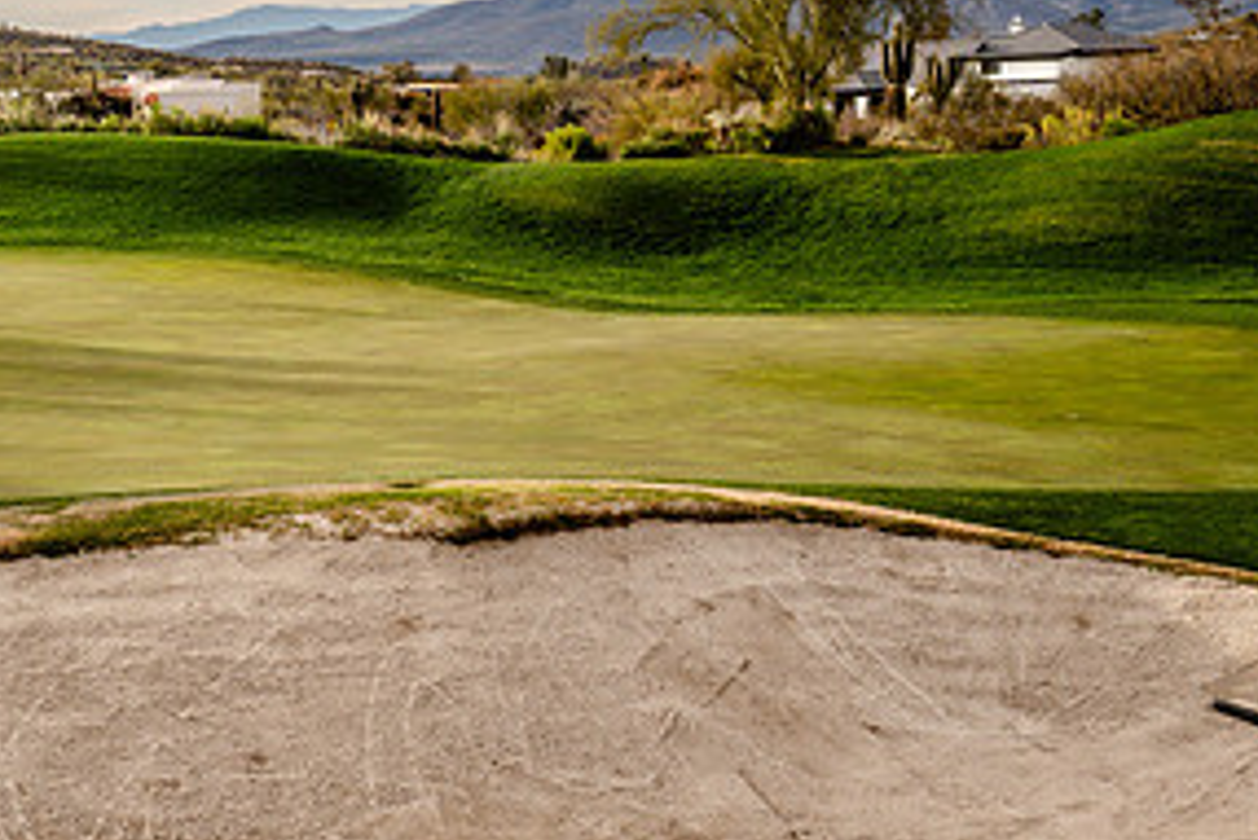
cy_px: 222
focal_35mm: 71
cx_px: 242
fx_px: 2482
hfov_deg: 27.8
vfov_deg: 19.1
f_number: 9
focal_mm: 35
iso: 320
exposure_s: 1/320
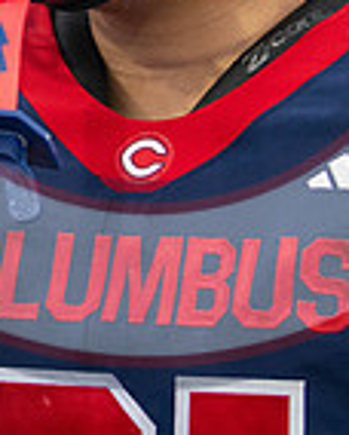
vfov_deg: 5.8
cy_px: -18
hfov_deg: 4.6
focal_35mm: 334
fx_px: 4303
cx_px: -150
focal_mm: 75
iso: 1800
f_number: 2.8
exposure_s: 1/1000
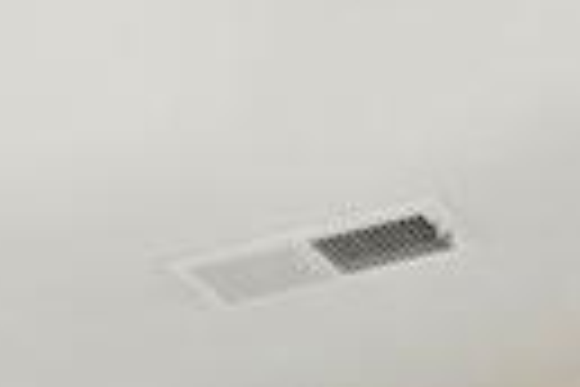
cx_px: -108
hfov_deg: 15.6
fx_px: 2046
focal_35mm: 127
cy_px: 1235
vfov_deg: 8.6
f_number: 8
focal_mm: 16
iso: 200
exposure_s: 1/30
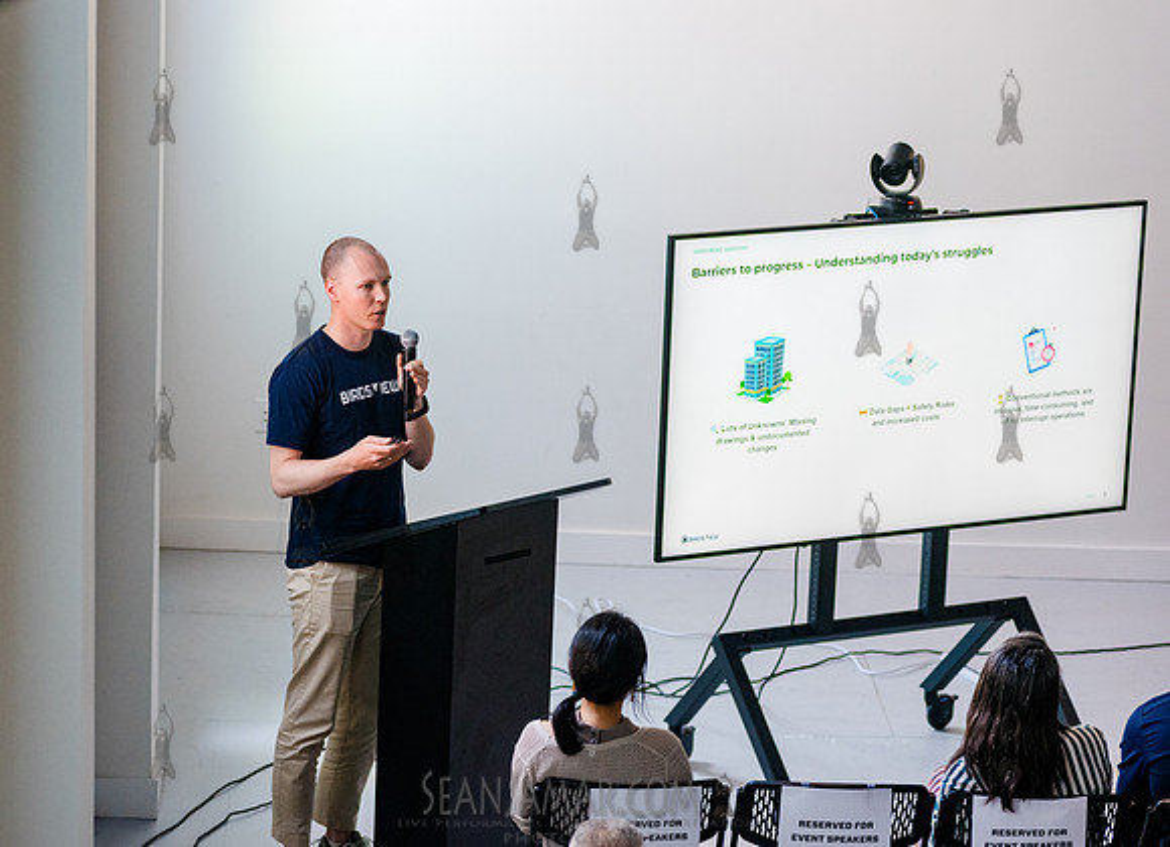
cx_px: 462
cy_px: 423
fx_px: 4724
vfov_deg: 10.2
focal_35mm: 141
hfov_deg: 14.1
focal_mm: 120
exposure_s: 1/320
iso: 4000
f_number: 4
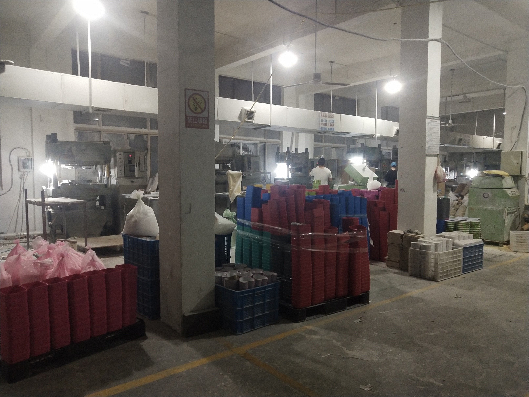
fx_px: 458
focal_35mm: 30
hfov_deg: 60.0
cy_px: 198
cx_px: 264
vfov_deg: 46.8
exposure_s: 1/50
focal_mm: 3.95
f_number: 1.8
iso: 469
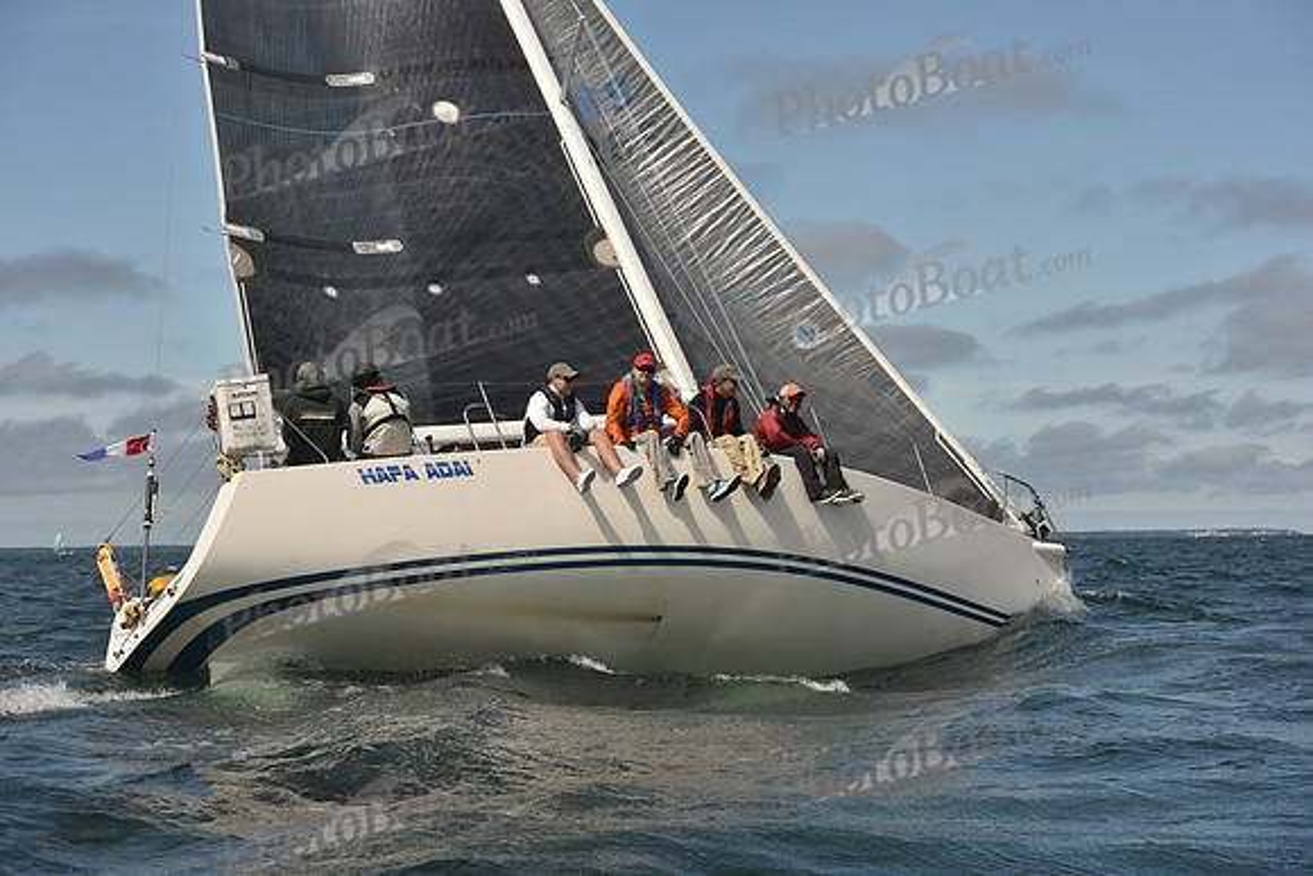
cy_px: 438
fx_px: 2554
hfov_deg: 28.8
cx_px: 656
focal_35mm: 70
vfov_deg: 19.5
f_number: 7.1
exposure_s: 1/1000
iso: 320
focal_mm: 70
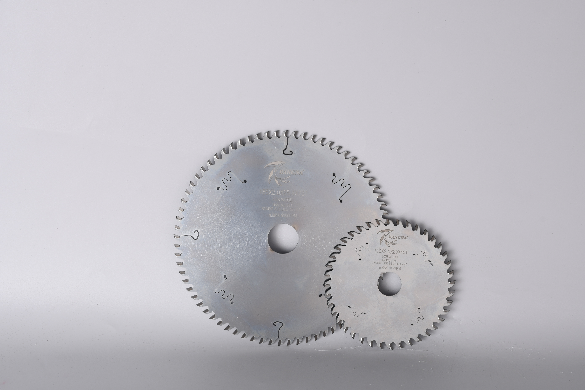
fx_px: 1462
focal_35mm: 90
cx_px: 292
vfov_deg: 15.2
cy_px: 195
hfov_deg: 22.6
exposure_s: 1/160
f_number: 10
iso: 100
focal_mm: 60
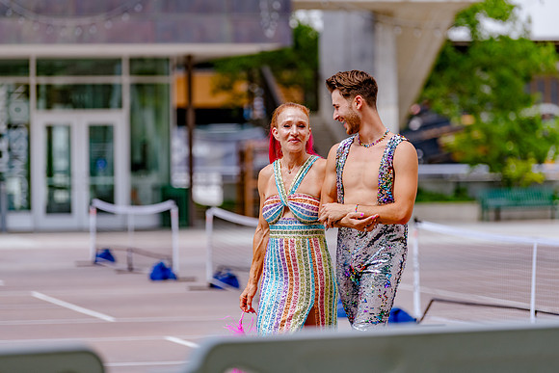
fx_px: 2926
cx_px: 279
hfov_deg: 10.9
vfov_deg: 7.3
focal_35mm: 188
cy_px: 162
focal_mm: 160
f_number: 2.8
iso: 320
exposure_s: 1/1250
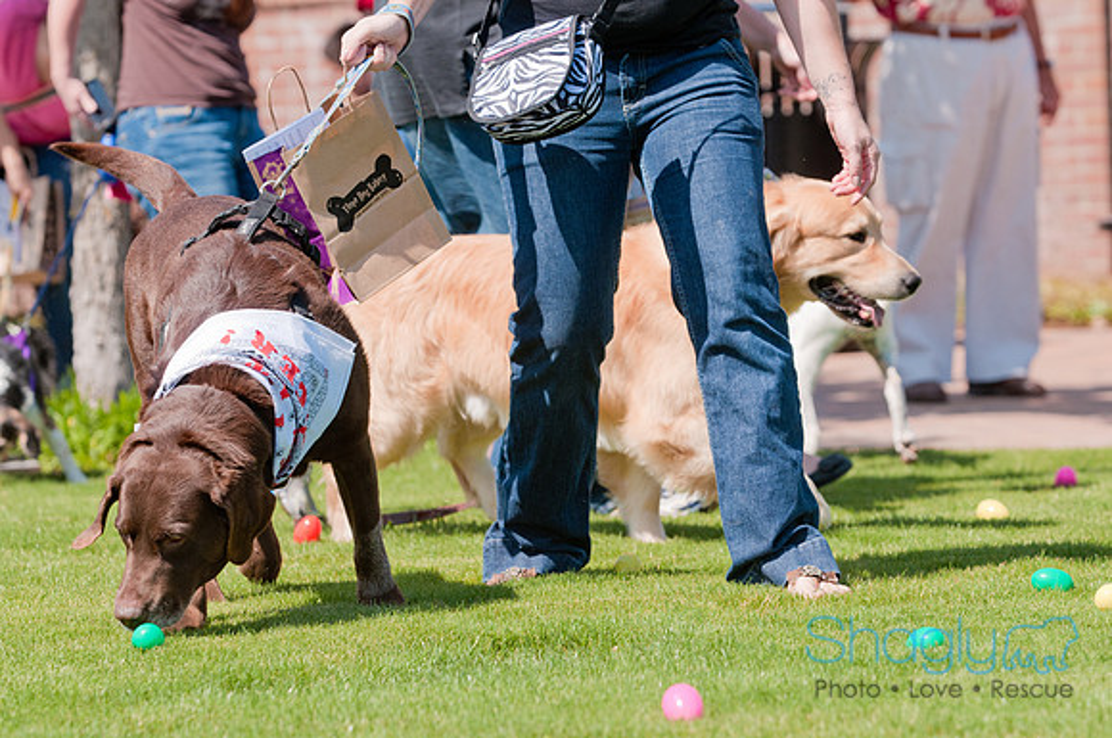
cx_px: 556
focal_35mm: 195
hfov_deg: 10.6
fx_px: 6015
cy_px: 369
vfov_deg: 7.0
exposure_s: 1/1000
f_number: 5
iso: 200
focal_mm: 130
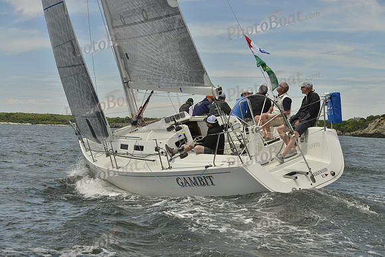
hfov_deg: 28.8
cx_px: 192
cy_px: 128
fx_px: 749
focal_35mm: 70
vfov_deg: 19.5
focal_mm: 70
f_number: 9
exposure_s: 1/1600
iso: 280
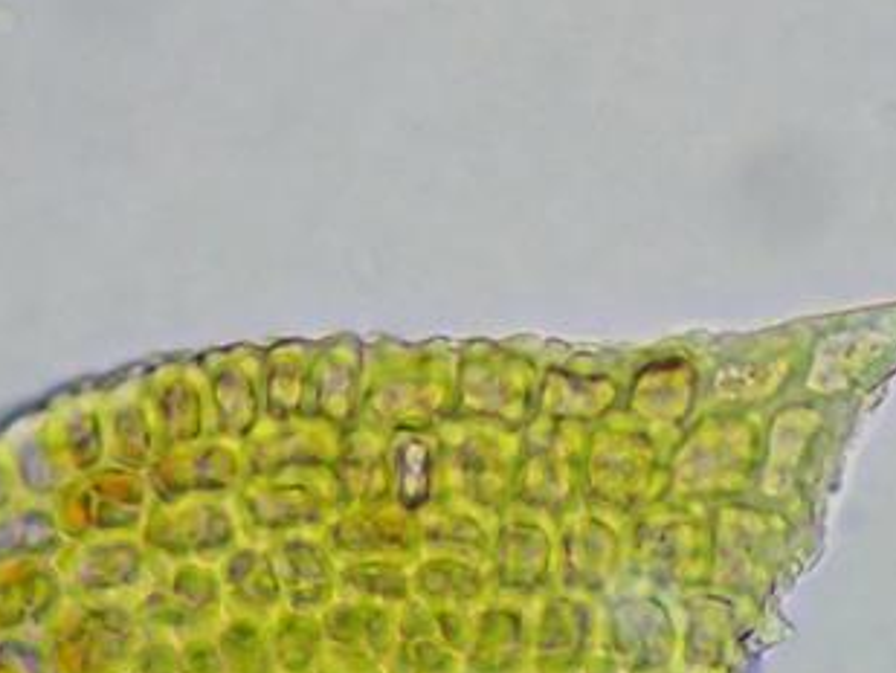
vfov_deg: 11.7
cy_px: 641
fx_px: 3263
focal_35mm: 126
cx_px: 358
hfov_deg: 15.6
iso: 500
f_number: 3.6
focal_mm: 11.01
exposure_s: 1/60
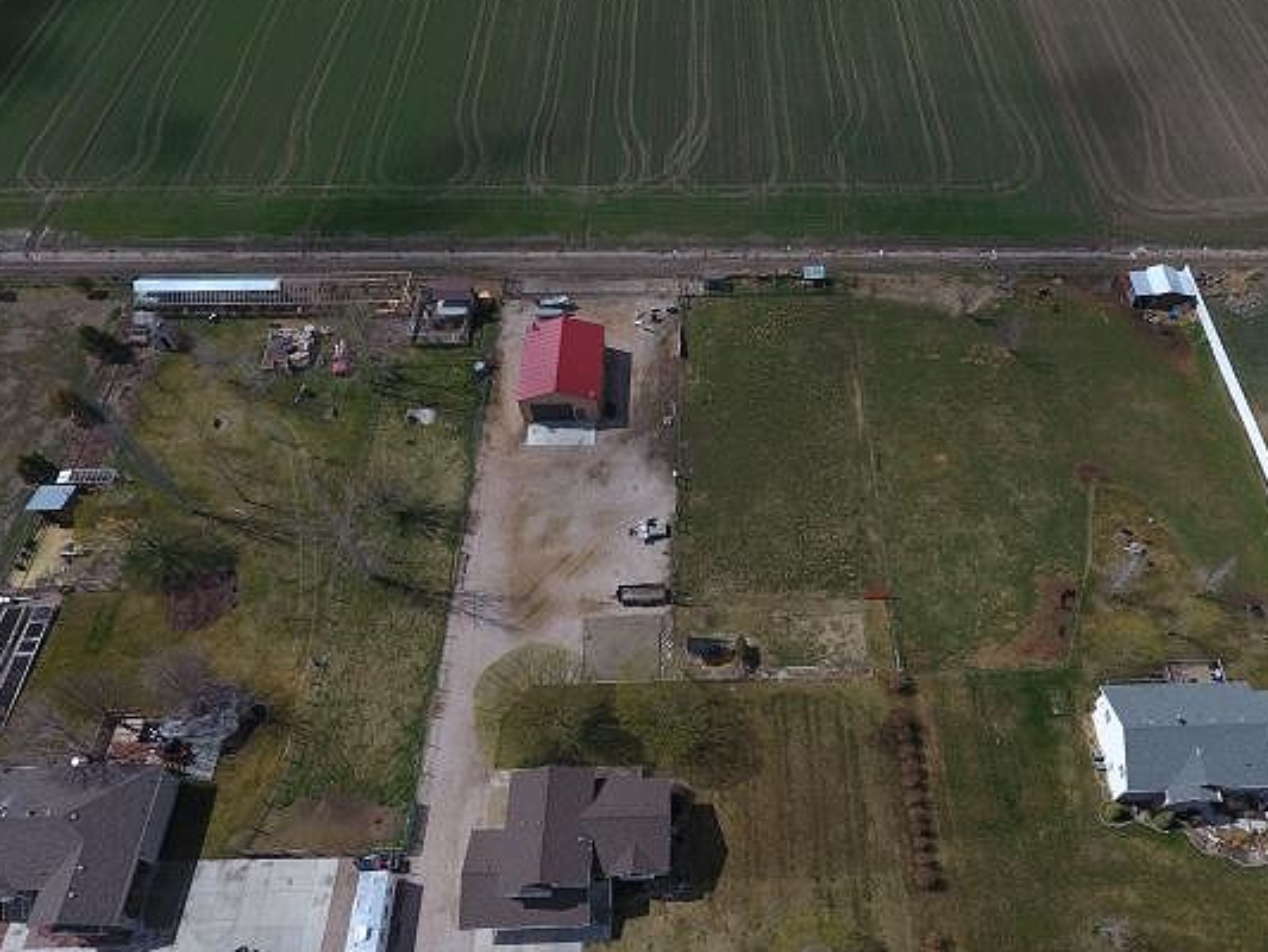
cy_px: 555
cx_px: 749
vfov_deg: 56.5
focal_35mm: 24
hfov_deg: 71.0
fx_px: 879
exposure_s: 1/1538
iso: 100
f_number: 2.8
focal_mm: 3.61
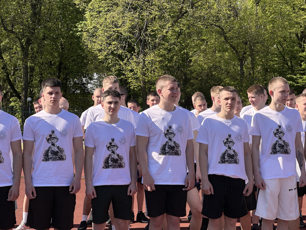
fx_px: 681
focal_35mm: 77
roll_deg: +0.3
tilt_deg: +0.7
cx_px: 153
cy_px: 115
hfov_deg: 25.3
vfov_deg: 19.1
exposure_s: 1/747
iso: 32
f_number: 2.8
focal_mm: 9
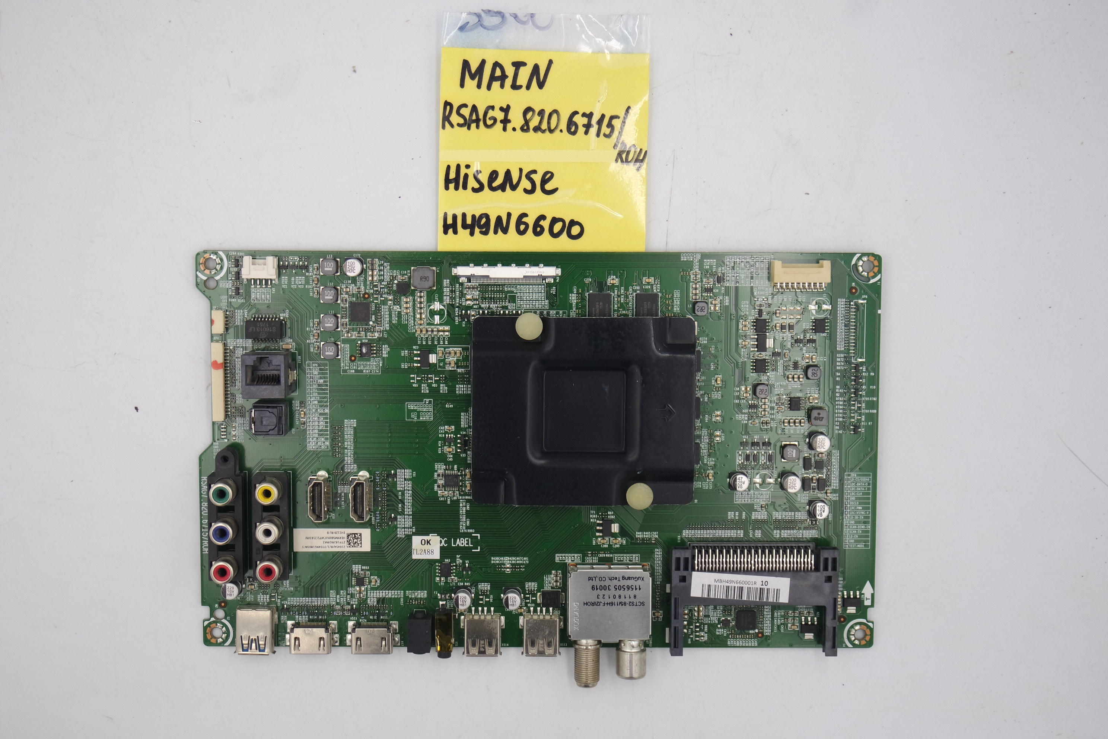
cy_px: 370
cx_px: 554
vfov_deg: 29.9
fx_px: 1385
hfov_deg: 43.6
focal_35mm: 45
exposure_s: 1/125
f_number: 4.5
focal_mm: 17
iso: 160
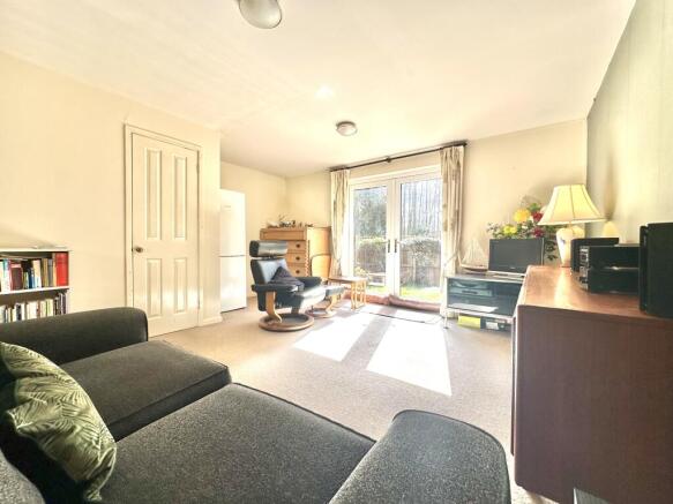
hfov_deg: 102.1
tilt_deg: -1.4
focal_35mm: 14
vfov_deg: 85.7
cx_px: 336
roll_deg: +0.1
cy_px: 252
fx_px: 272
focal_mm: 2.22
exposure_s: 1/229
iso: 40
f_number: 2.2
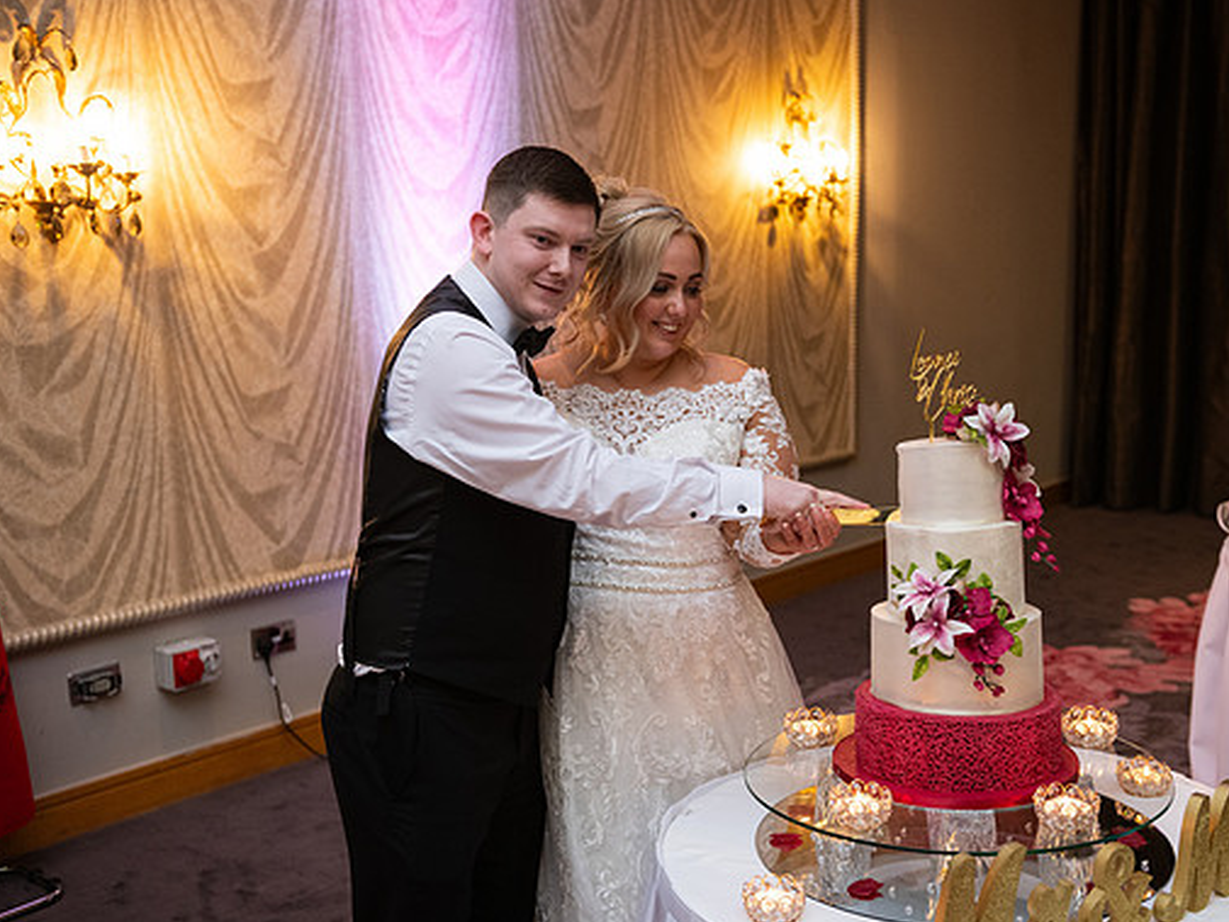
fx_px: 1492
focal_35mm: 42
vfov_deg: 34.4
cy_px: 466
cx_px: 674
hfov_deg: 44.7
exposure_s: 1/160
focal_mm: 38
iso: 1250
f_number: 3.5
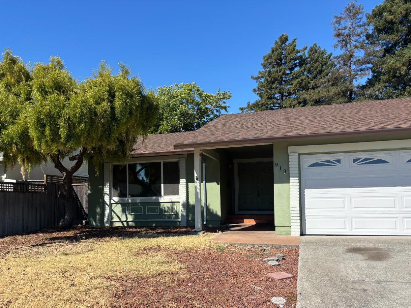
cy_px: 189
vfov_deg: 43.9
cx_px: 163
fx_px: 380
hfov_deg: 56.4
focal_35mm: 32
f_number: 1.6
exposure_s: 1/3311
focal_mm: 5.96
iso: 50
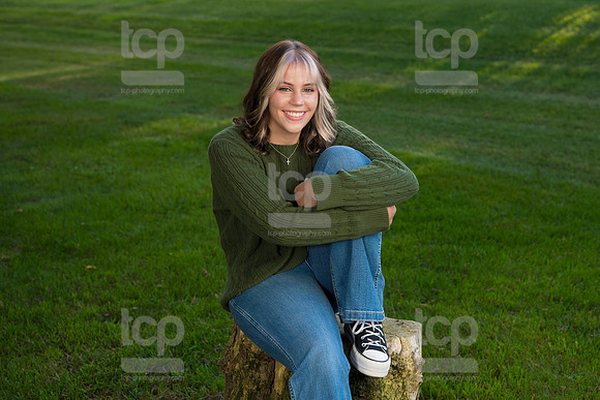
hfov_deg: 31.4
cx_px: 330
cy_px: 167
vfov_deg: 21.2
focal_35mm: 64
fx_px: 1068
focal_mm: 55
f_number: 4.5
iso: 160
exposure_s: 1/250
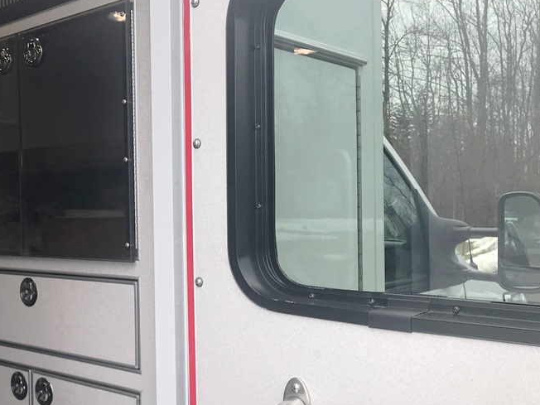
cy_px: 229
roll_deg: +0.0
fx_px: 686
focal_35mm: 44
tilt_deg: -1.6
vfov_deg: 32.8
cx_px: 142
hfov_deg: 41.8
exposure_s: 1/363
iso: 20
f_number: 1.8
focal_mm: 3.99
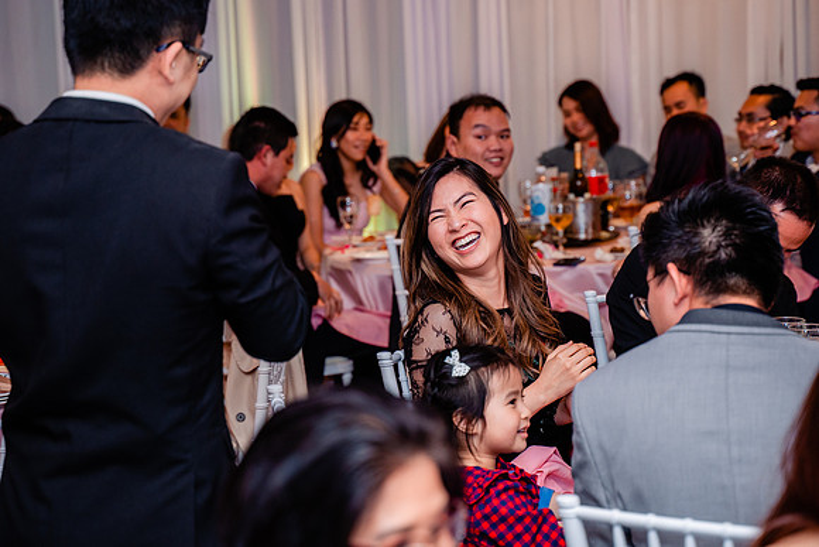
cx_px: 442
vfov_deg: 15.9
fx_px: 1957
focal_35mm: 86
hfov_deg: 23.6
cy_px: 261
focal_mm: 68
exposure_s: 1/160
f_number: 3.5
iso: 640
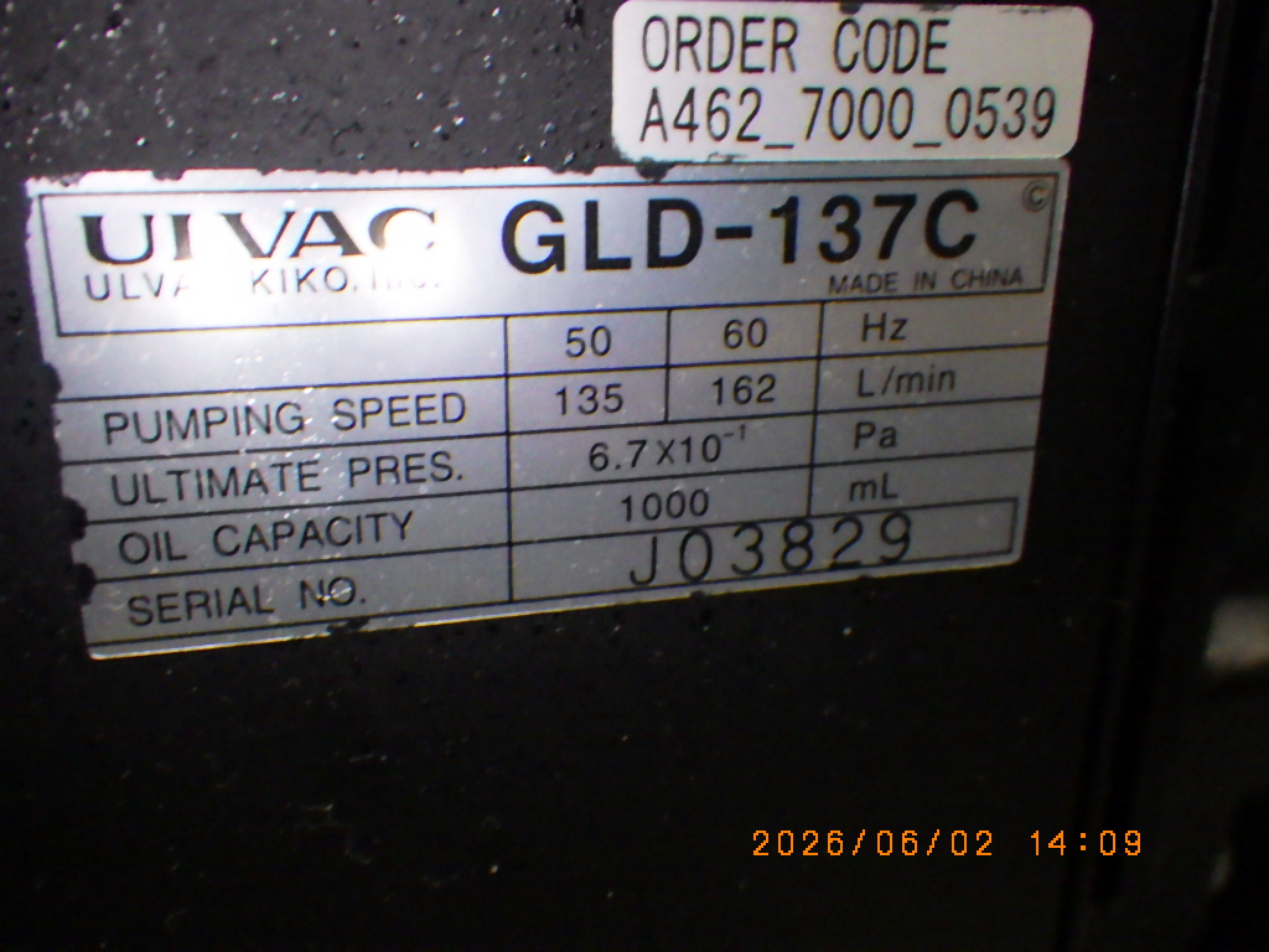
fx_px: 1246
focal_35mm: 34
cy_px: 476
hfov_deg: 54.0
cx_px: 634
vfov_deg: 41.8
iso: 1600
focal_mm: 6.1
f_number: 3.8
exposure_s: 1/40
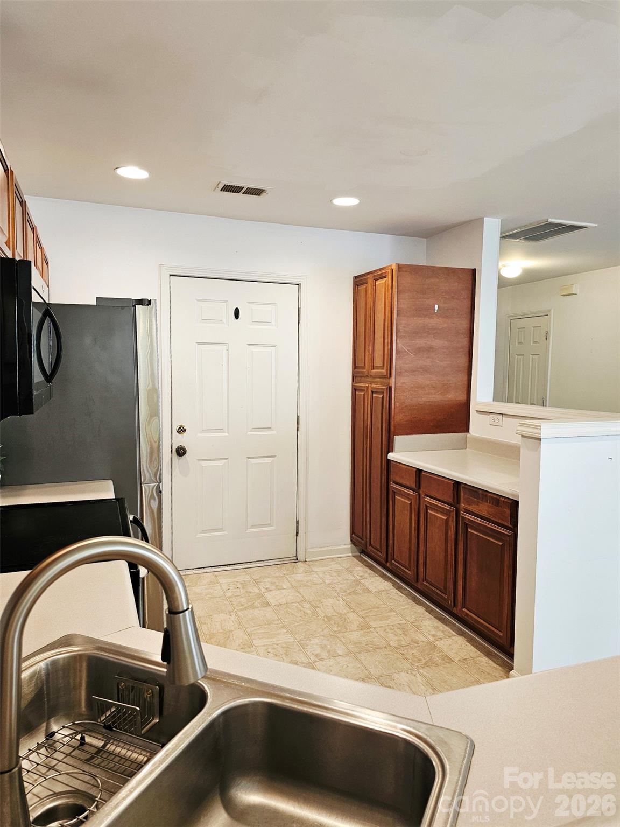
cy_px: 414
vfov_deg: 73.9
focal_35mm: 23
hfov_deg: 58.9
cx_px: 310
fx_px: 549
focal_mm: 6.3
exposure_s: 1/120
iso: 200
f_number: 1.7
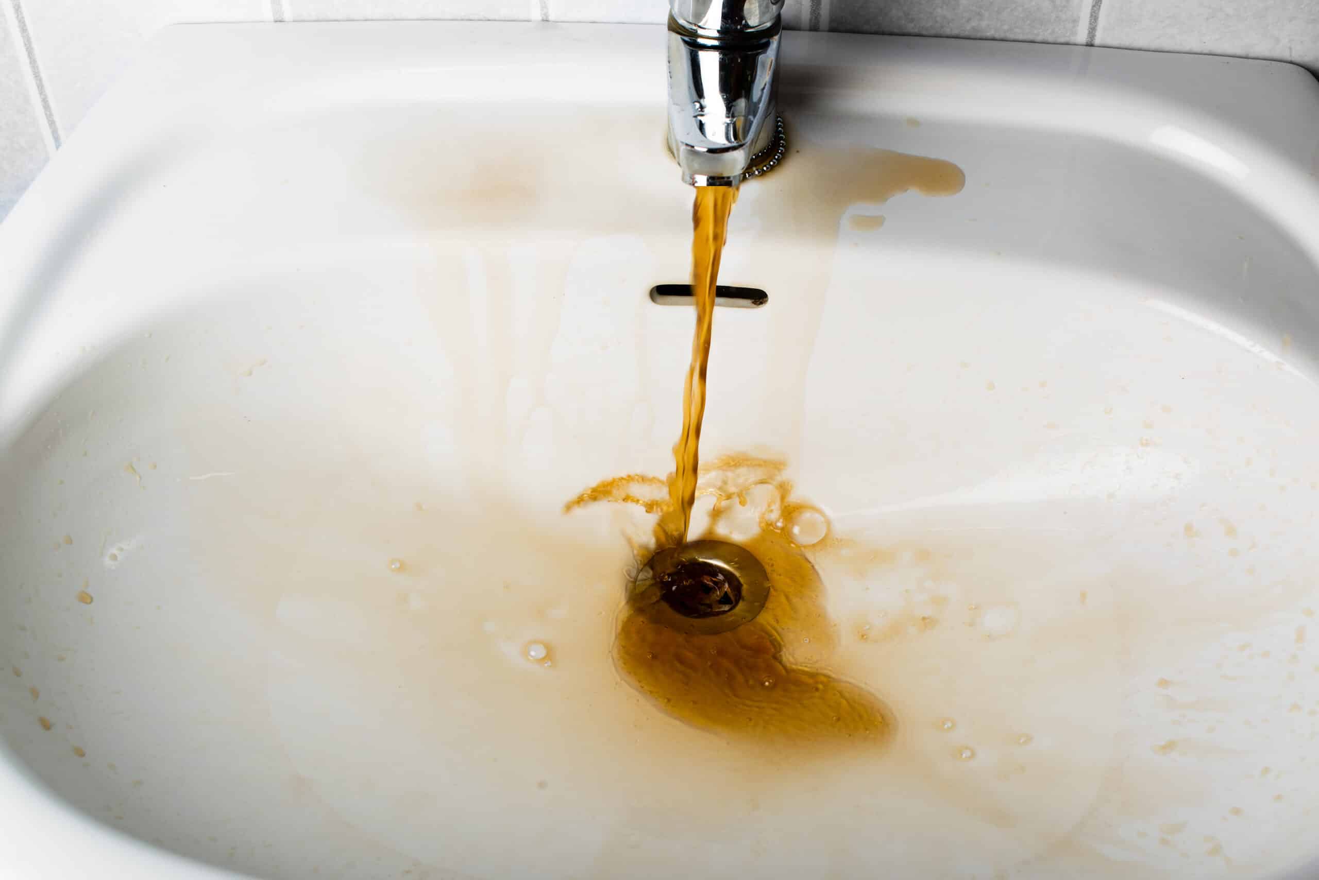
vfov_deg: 27.0
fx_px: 1833
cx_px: 660
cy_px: 440
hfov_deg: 39.6
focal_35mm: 50
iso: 100
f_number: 10
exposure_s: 1/200
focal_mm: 50
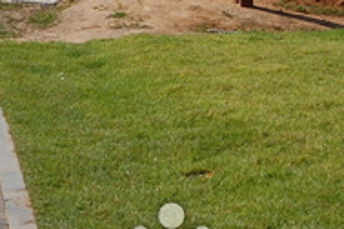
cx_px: -205
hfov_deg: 17.8
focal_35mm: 100
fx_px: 955
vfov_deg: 13.0
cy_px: -103
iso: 200
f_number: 11
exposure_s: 1/400
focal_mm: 18
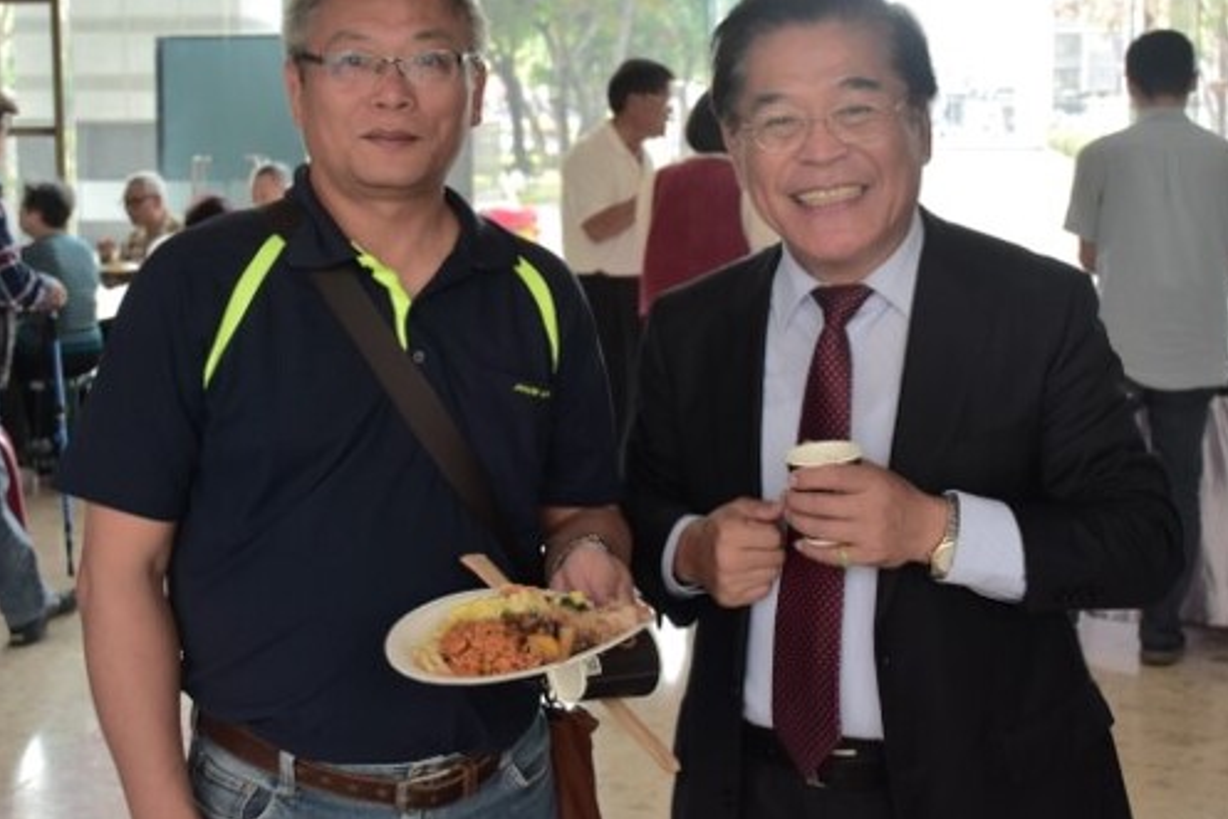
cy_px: 259
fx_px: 1877
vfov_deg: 24.5
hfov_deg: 36.2
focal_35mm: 55
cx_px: 604
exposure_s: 1/125
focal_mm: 26
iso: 400
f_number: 5
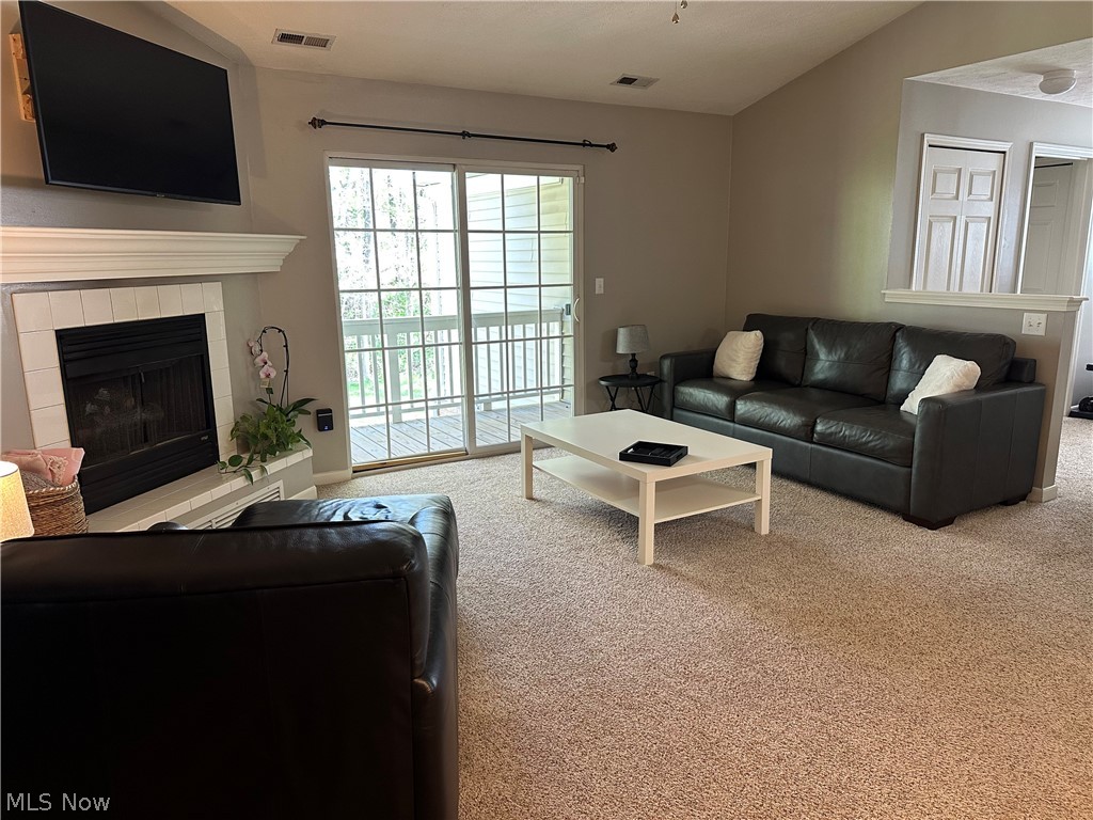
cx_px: 546
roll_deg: +0.5
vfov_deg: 56.8
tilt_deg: -11.1
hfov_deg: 71.6
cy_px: 410
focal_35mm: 24
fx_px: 758
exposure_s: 1/60
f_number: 1.78
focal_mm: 6.86
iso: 200
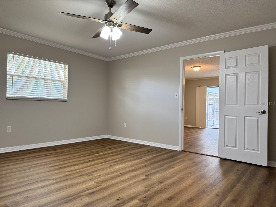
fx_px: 191
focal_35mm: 24
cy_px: 104
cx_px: 138
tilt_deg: +0.6
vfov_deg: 56.8
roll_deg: -1.7
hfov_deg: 71.6
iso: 160
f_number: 1.78
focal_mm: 6.76
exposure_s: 1/60
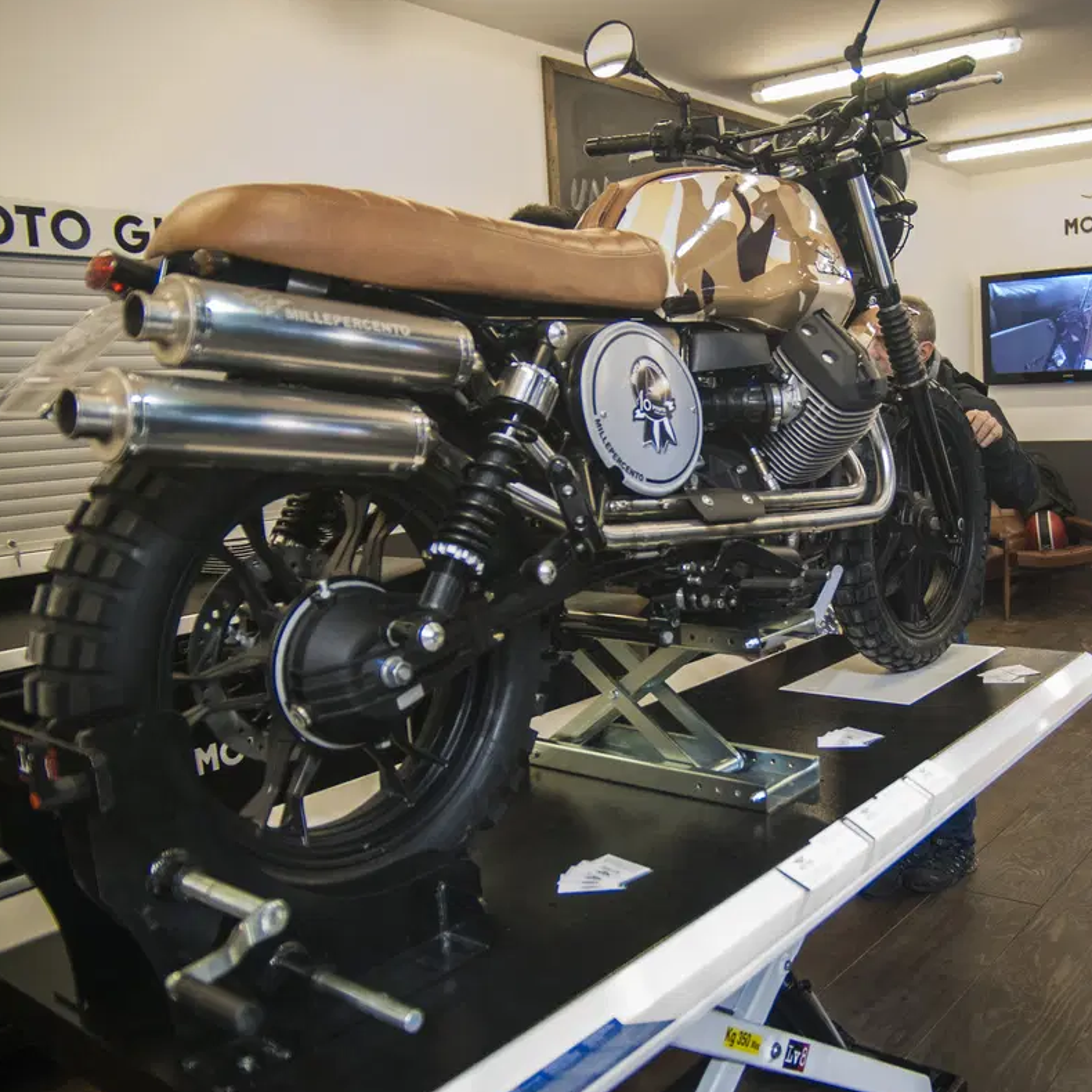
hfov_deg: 51.8
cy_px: 551
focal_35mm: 31
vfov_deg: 52.5
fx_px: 1106
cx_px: 703
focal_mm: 16
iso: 800
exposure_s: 1/60
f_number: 2.8
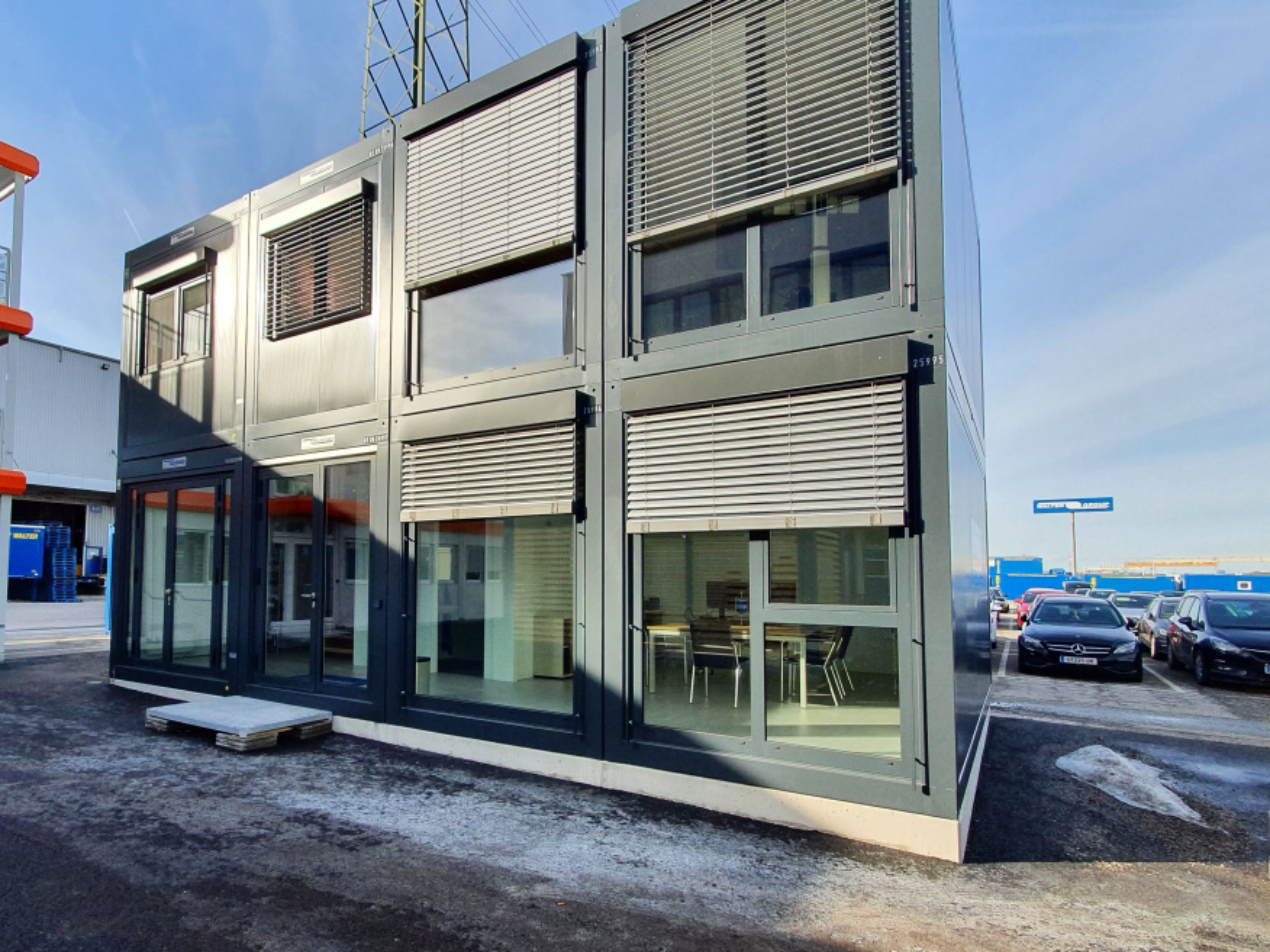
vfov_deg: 68.4
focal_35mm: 19
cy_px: 539
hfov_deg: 83.5
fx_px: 697
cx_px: 500
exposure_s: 1/564
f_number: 2.2
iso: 50
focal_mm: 1.8
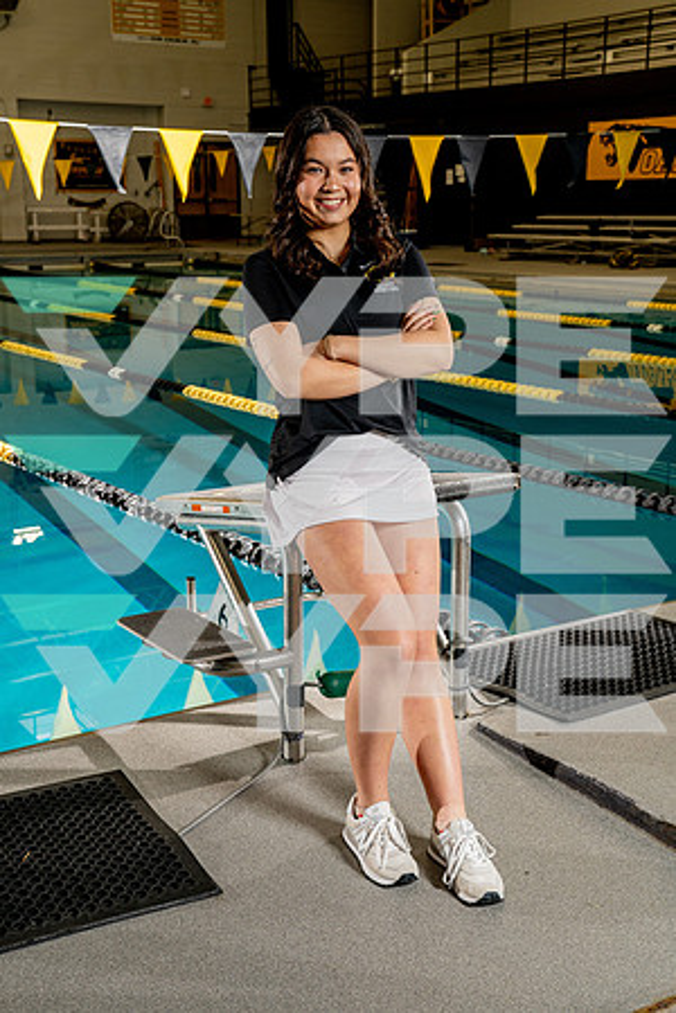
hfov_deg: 27.0
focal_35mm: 50
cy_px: 506
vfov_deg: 39.6
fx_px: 1408
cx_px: 338
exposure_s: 1/200
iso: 500
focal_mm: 50
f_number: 7.1
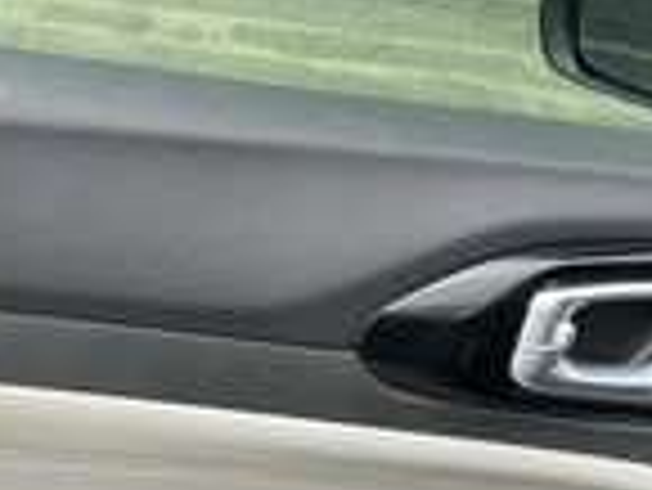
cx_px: 198
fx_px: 1508
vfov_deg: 17.6
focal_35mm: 80
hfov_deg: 24.2
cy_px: 584
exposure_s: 1/91
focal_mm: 3
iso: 64
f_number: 1.8
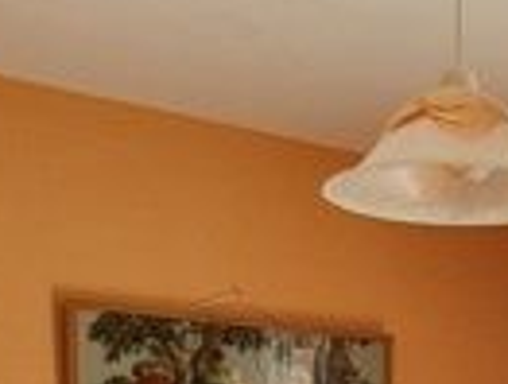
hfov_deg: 22.5
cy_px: 640
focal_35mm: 79
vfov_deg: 16.4
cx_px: 622
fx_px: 1163
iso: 50
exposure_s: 1/153
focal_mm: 1.8
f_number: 2.2
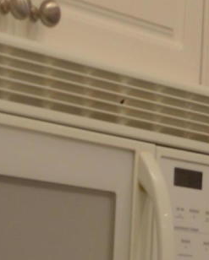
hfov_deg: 6.9
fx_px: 1691
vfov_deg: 8.8
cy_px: 228
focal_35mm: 219
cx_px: 394
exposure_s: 1/40
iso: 400
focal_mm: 24
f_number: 4
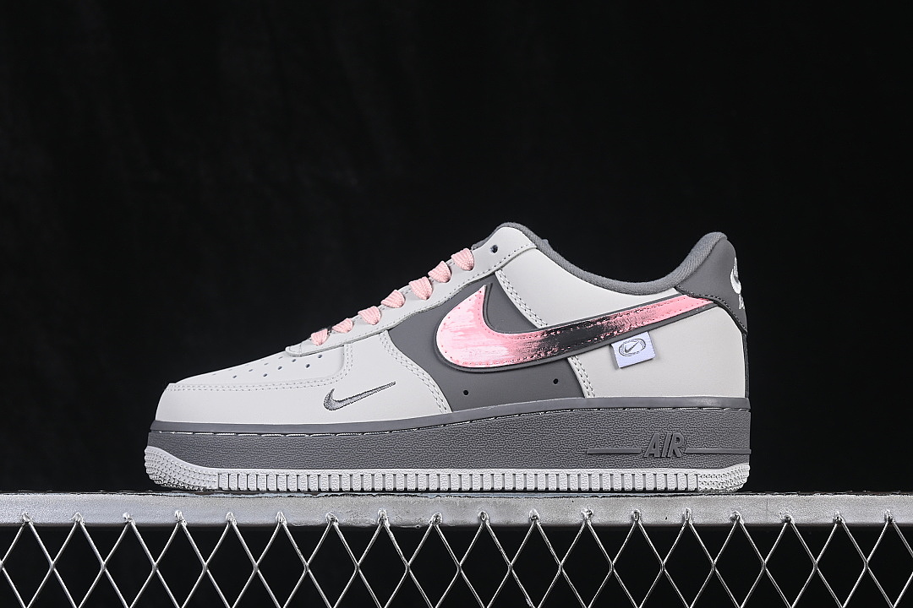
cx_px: 456
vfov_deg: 18.2
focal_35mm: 75
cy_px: 304
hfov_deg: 27.0
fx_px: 1902
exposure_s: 1/80
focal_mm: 50
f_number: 8
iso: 160
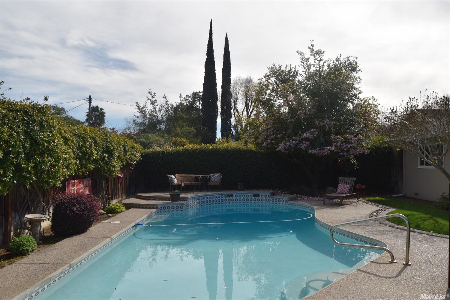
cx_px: 225
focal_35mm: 27
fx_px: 337
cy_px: 150
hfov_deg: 67.4
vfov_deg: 47.9
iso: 100
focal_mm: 18
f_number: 10
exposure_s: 1/200
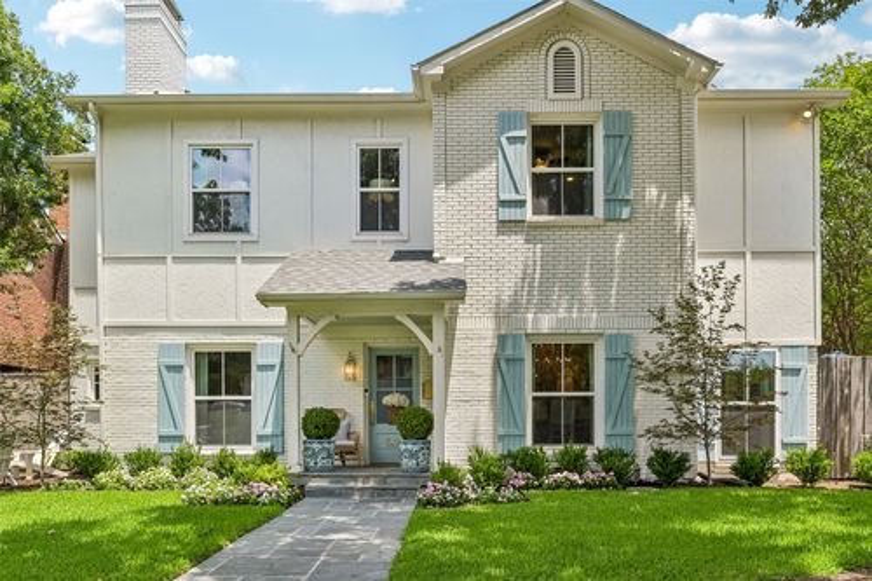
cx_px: 436
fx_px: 569
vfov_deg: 54.1
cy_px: 290
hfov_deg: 74.9
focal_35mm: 24
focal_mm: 23.5
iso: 400
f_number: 8
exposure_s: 1/640
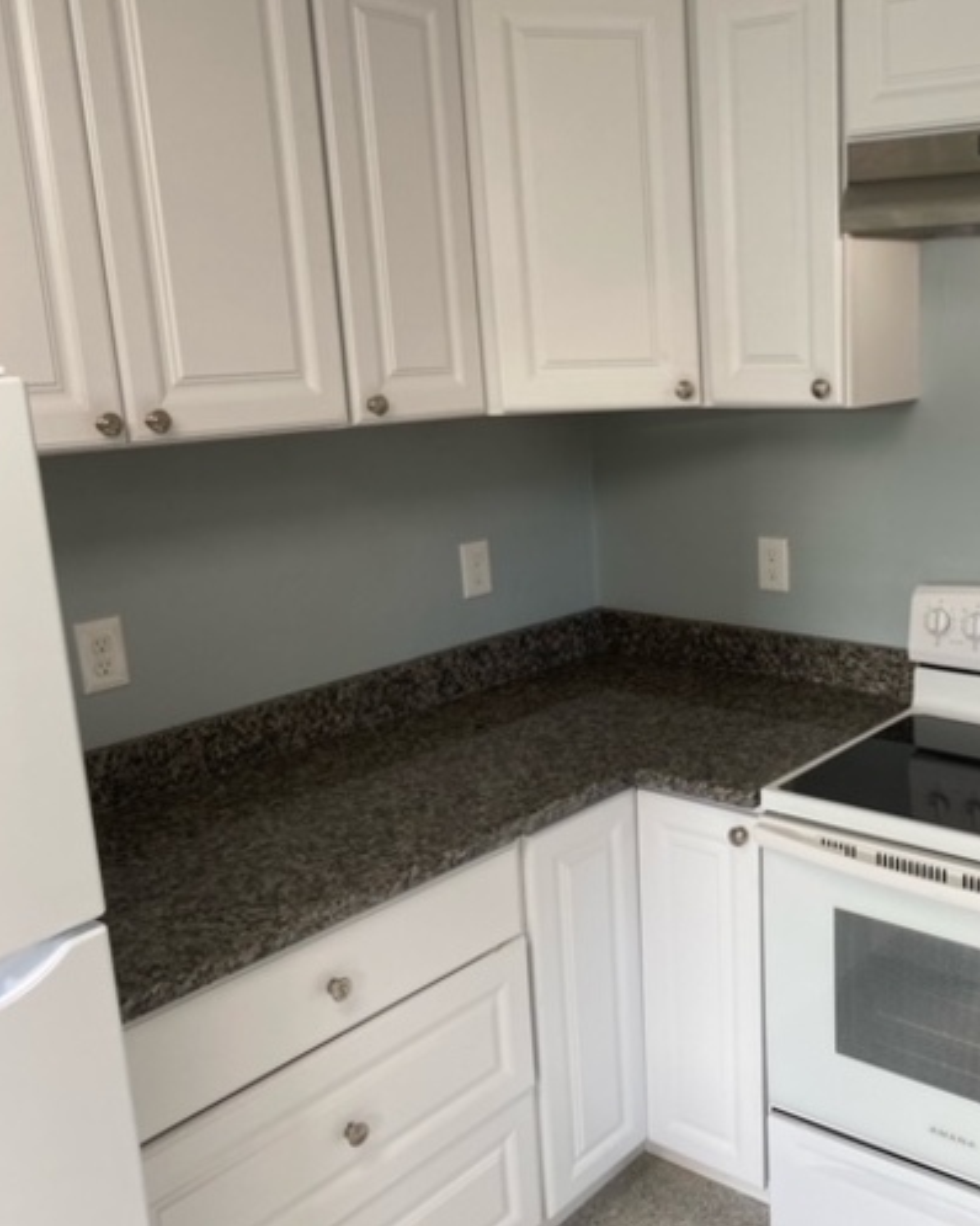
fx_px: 1233
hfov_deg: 41.3
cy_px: 613
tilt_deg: -13.2
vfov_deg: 52.9
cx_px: 799
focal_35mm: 34
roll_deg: +1.4
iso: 64
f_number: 1.8
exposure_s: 1/120
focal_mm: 4.25
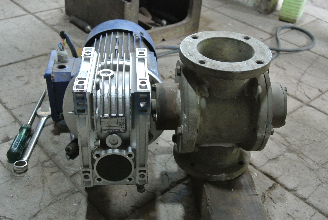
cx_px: 164
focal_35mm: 42
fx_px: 383
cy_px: 110
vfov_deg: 32.0
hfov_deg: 46.3
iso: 1800
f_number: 4.2
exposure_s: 1/30
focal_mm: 15.7
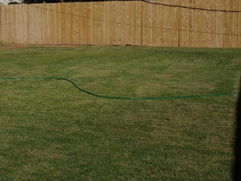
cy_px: 50
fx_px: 432
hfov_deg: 29.2
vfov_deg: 23.5
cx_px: 1
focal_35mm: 62
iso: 200
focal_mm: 20
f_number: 14
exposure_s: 1/500
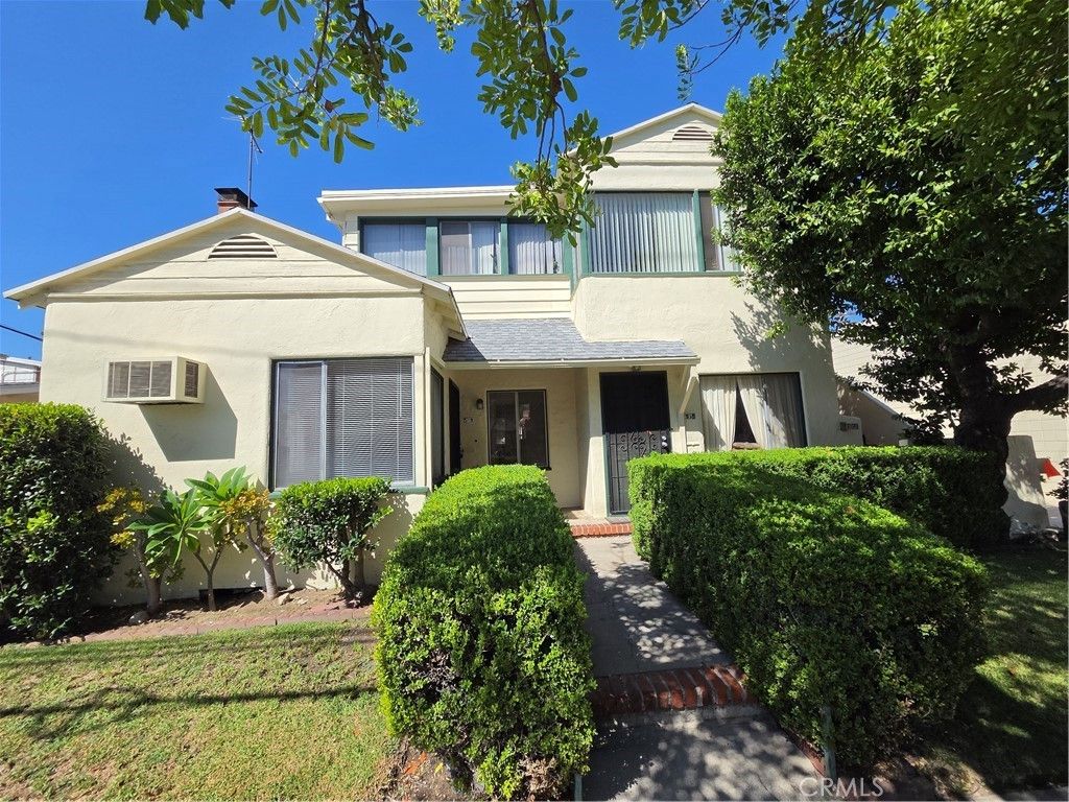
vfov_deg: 89.9
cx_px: 534
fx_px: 401
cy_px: 401
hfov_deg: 106.2
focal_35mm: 13
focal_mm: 2.2
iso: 100
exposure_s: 1/3788
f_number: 2.2
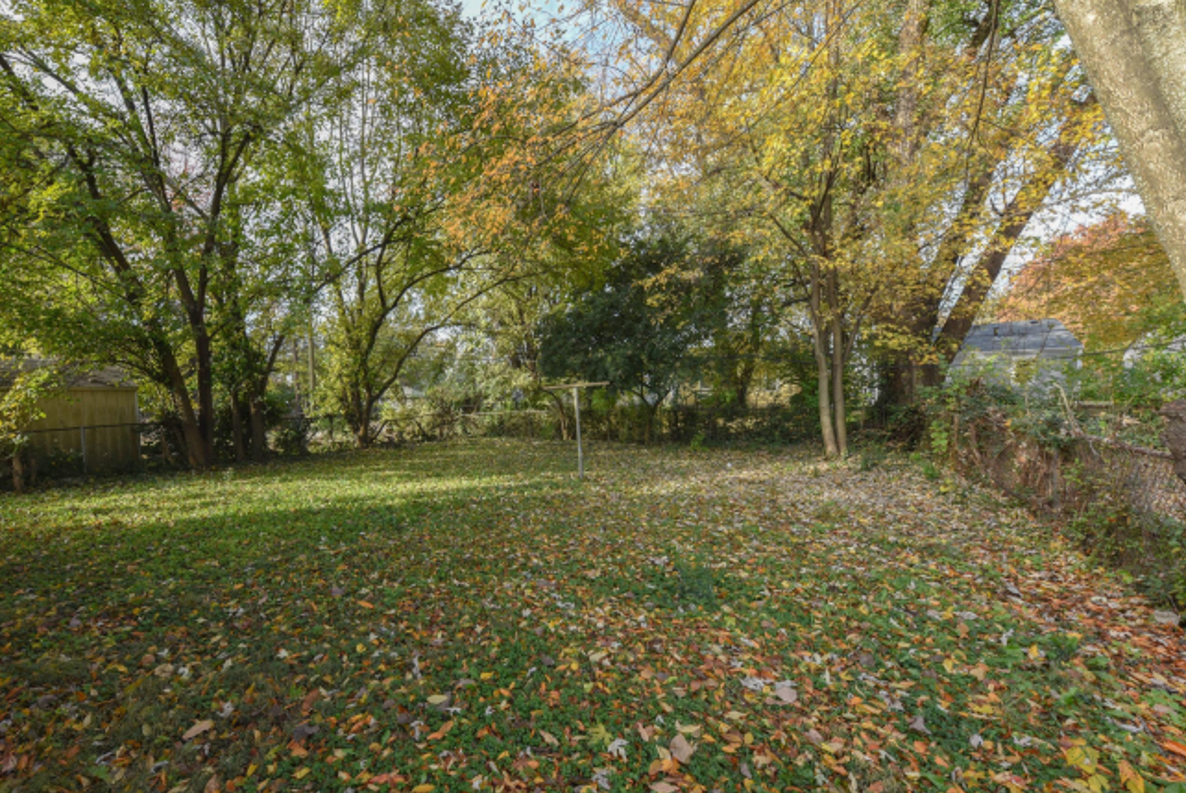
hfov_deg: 103.3
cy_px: 420
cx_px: 496
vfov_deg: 81.2
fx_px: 462
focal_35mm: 14
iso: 400
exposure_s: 1/100
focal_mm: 12
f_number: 8
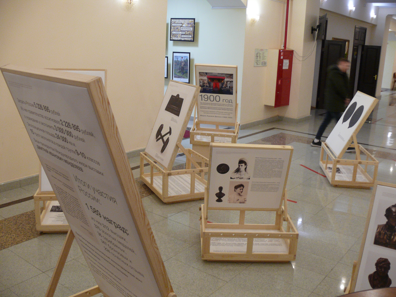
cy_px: 148
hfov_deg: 52.6
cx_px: 198
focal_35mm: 35
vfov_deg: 40.7
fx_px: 400
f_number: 2.8
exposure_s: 1/15
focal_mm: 7.4
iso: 200
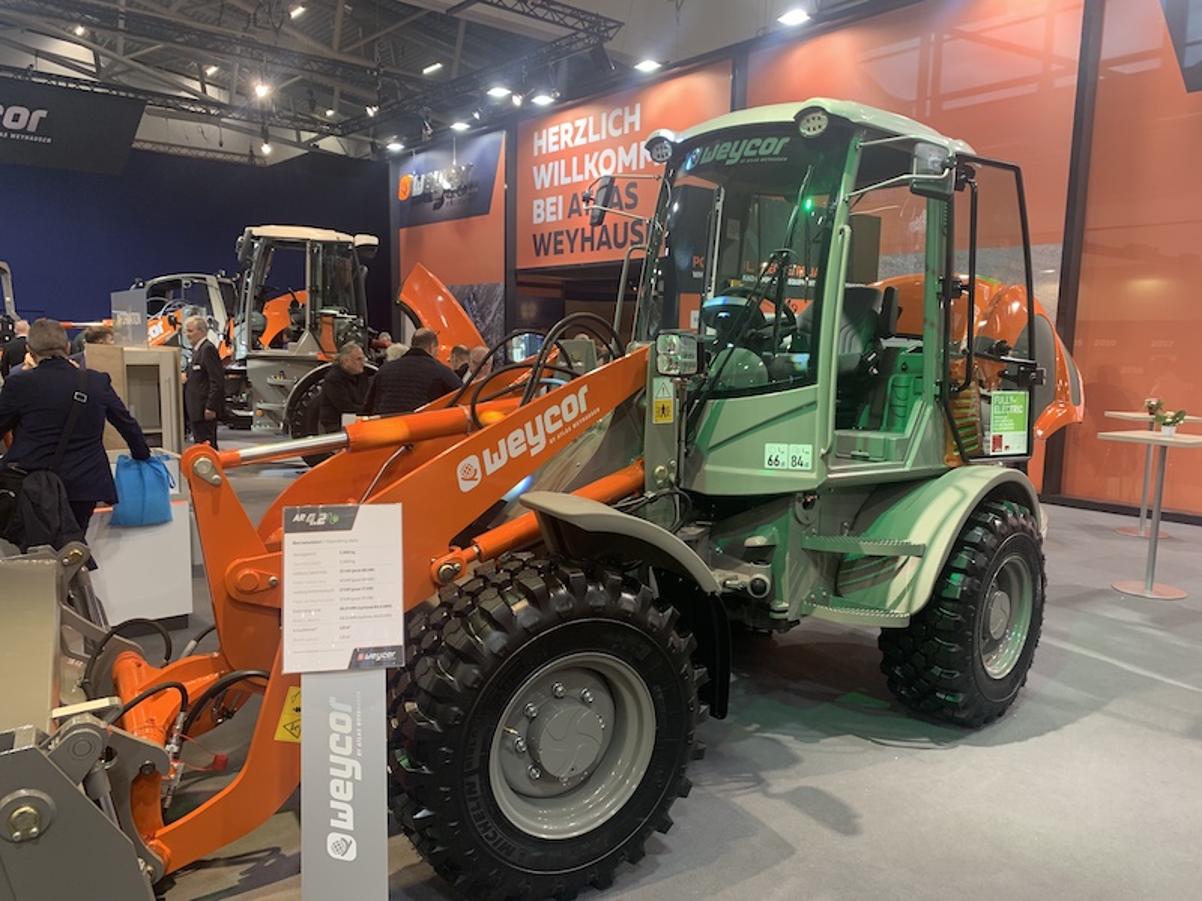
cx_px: 601
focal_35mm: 26
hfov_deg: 67.3
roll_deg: -1.2
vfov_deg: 53.1
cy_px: 450
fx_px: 903
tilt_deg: -6.7
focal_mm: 4.25
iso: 64
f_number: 1.8
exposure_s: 1/50
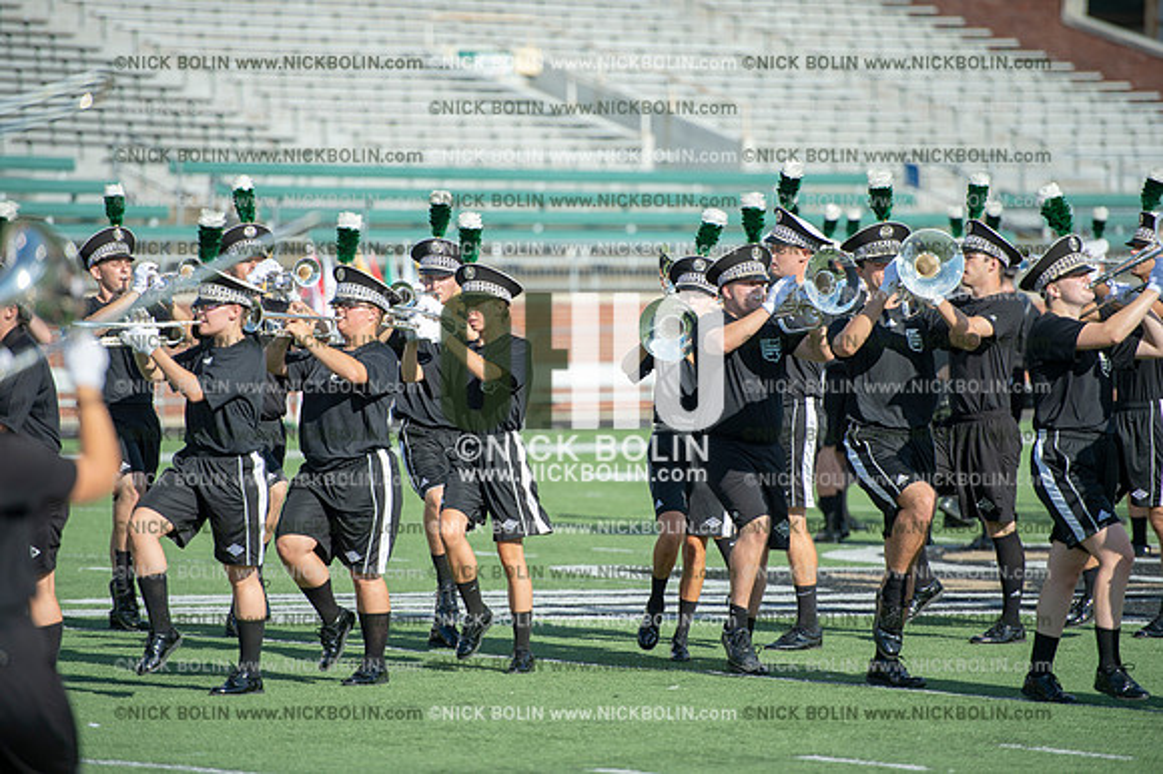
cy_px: 387
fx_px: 6457
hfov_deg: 10.3
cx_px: 582
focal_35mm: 200
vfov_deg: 6.9
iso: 160
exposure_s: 1/2000
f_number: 2.8
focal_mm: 200
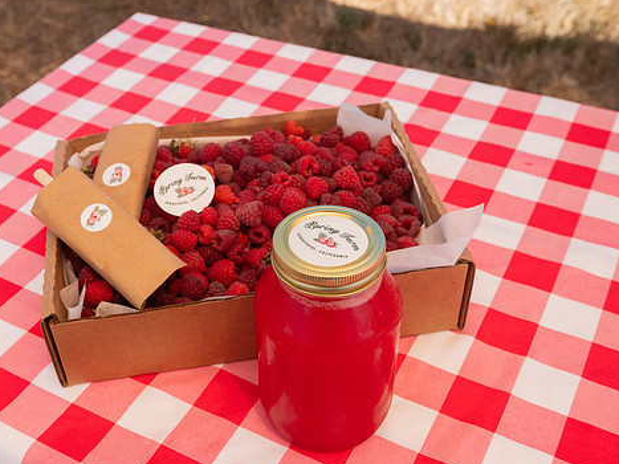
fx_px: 769
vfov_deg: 33.6
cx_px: 243
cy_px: 229
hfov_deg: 43.6
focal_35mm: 43
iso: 500
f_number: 6.3
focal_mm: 36
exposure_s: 1/1000
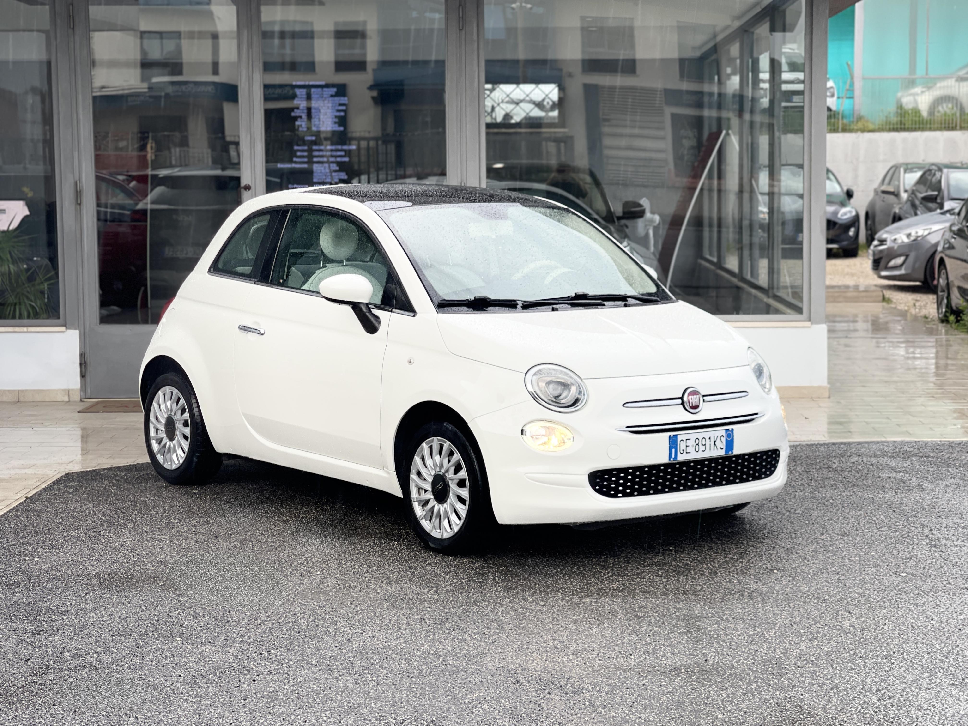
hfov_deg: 30.3
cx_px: 484
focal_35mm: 64
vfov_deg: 22.9
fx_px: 1790
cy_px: 363
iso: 32
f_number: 2.2
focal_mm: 7.5
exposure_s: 1/121
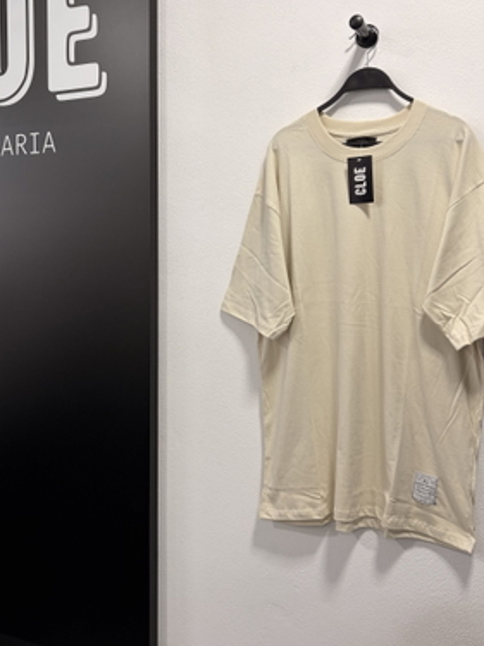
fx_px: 690
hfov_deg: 38.5
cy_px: 275
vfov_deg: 50.0
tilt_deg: -1.5
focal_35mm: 37
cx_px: 196
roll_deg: -0.5
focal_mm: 5.96
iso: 64
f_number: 1.6
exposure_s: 1/50
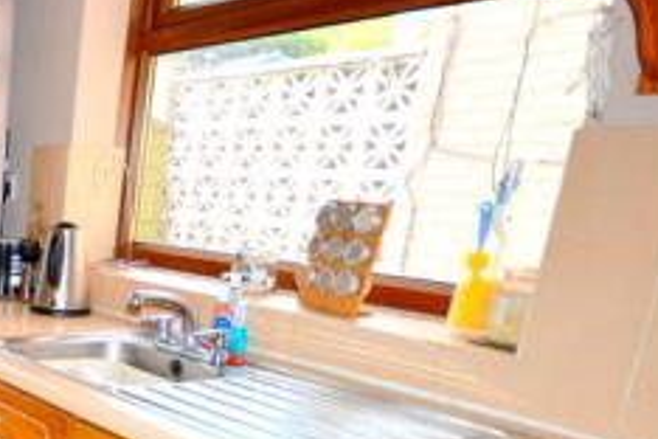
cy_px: 394
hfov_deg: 34.3
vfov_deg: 30.5
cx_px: -180
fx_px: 768
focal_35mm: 42
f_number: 4
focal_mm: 10
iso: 200
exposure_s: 1/200
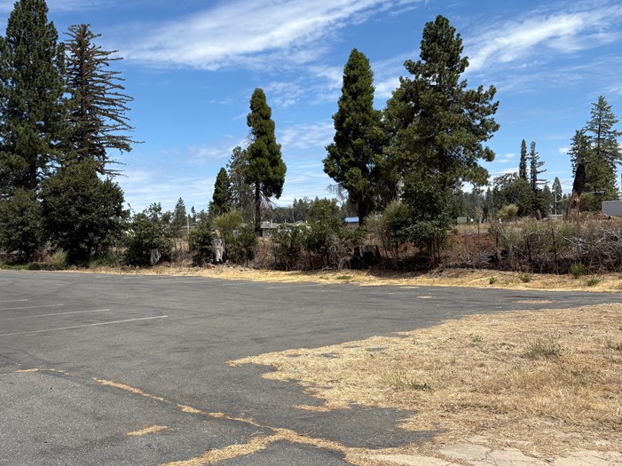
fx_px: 682
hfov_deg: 48.3
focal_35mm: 38
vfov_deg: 37.7
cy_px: 233
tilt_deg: -0.3
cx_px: 213
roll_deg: +0.7
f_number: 1.6
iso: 50
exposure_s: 1/3448
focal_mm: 5.96
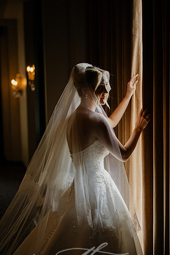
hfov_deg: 23.8
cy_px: 143
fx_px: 404
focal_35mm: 57
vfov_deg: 35.0
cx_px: 89
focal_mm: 50
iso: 100
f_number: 2
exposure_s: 1/50
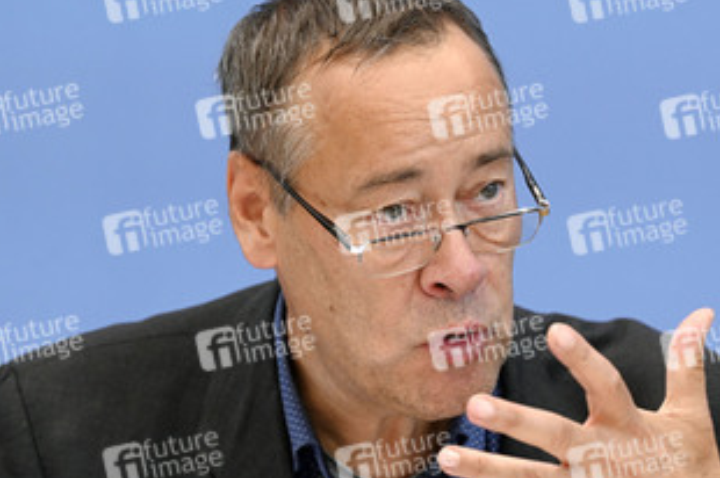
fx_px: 4215
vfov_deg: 6.5
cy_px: 285
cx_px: 426
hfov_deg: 9.8
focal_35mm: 211
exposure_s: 1/500
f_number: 5.6
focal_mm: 145
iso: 3200
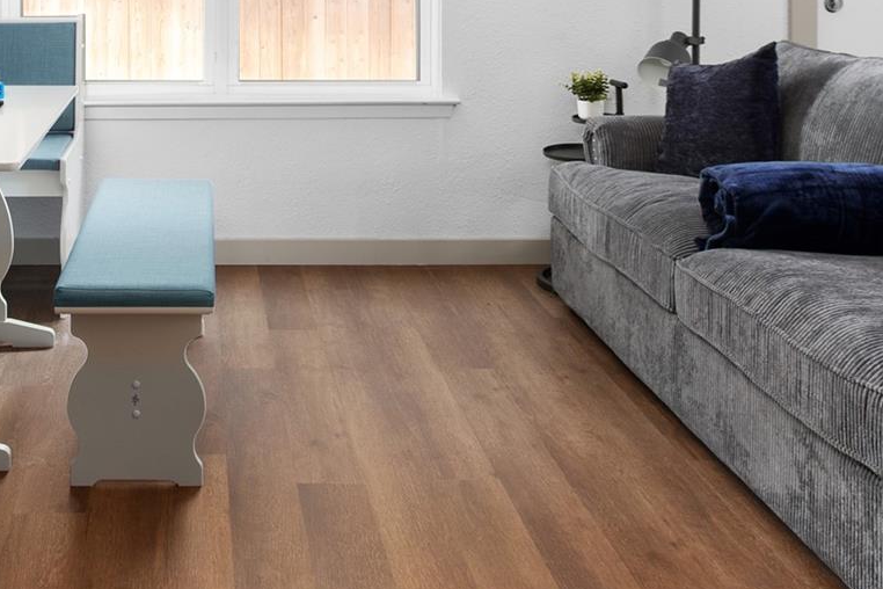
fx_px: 1055
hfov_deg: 43.9
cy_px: -69
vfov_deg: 28.2
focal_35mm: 43
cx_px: 217
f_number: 8
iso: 400
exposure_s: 1/125
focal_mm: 16
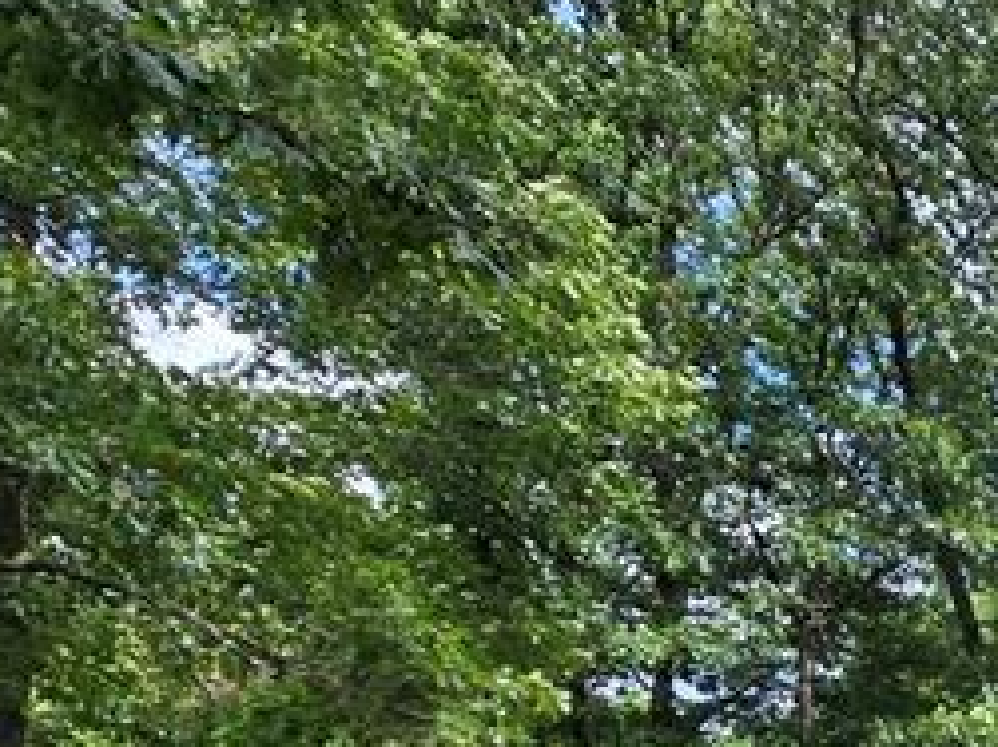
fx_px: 1527
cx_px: 1706
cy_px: 1132
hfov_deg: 23.3
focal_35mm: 53
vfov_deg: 22.4
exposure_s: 1/1142
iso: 50
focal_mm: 2.2
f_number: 2.2
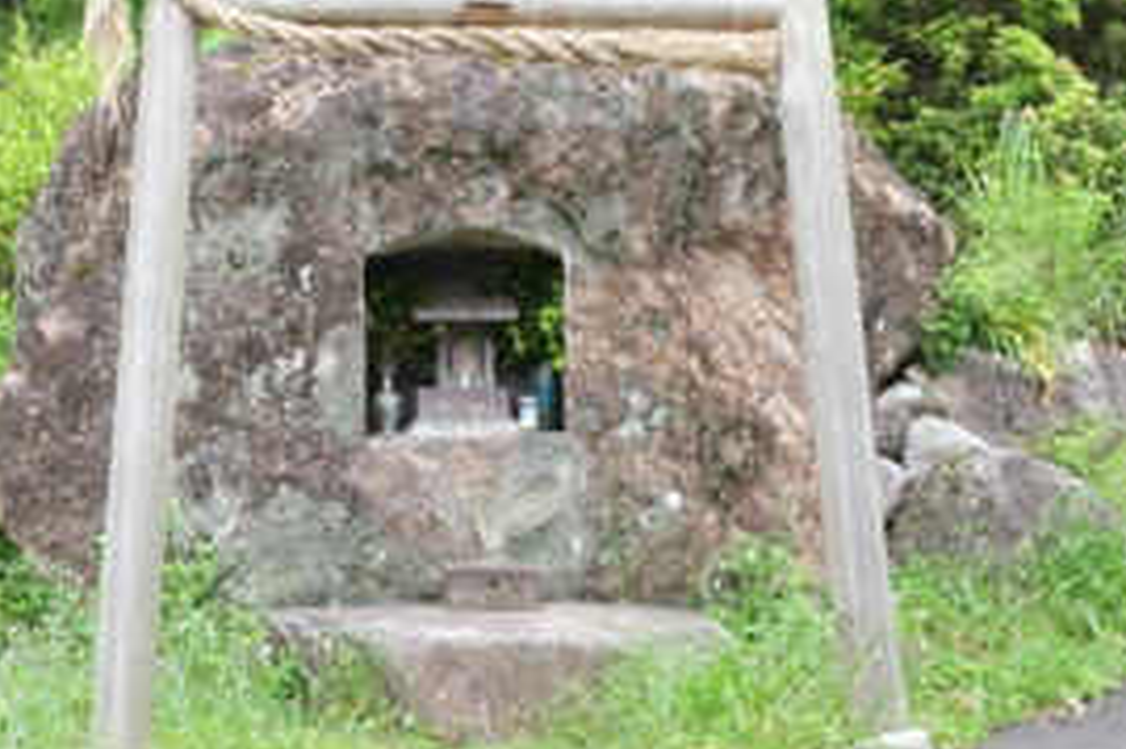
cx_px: 456
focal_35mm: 67
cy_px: 255
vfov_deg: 20.2
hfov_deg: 30.0
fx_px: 2094
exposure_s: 1/150
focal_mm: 26.5
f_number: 4
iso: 200
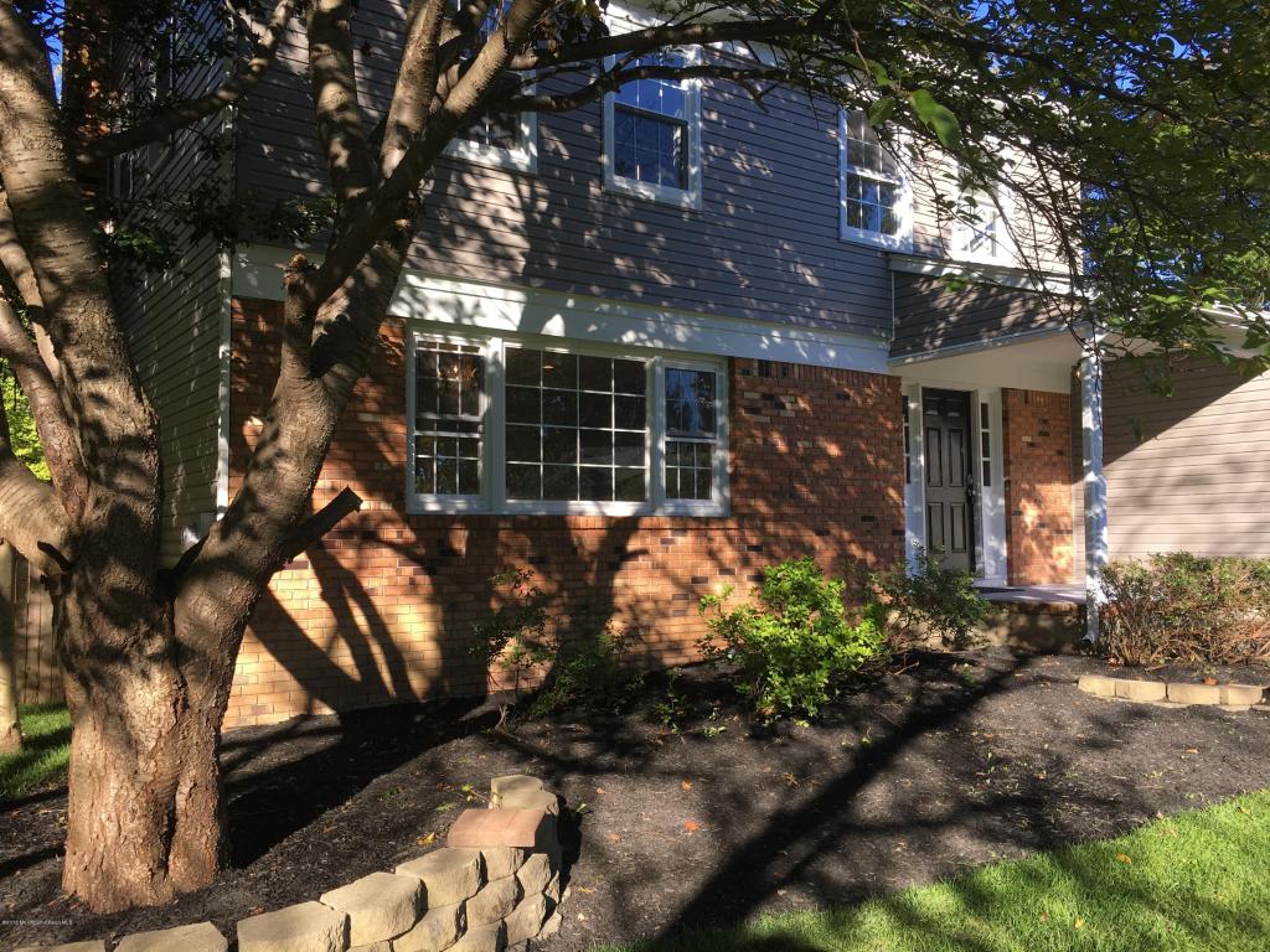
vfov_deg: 48.2
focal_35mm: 29
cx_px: 635
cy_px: 476
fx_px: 1064
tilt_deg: +3.2
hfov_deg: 61.7
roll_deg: -0.1
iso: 25
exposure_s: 1/368
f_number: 2.2
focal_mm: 4.15
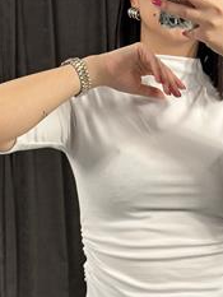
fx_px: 729
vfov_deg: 23.0
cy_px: 175
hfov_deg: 17.4
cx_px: 113
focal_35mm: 85
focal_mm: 6.86
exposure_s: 1/100
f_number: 1.78
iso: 80
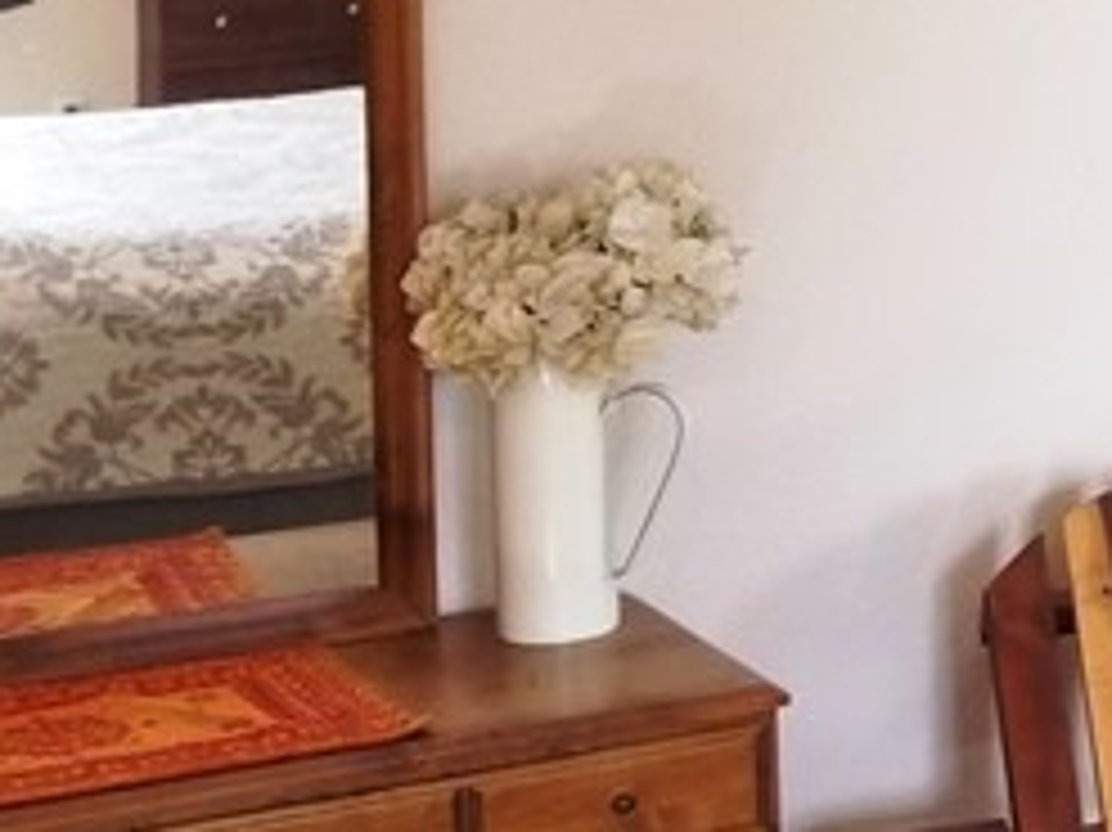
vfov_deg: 13.5
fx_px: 3468
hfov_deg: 15.1
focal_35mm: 108
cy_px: 4
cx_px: 2147
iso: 200
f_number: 1.7
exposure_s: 1/60
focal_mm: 4.25
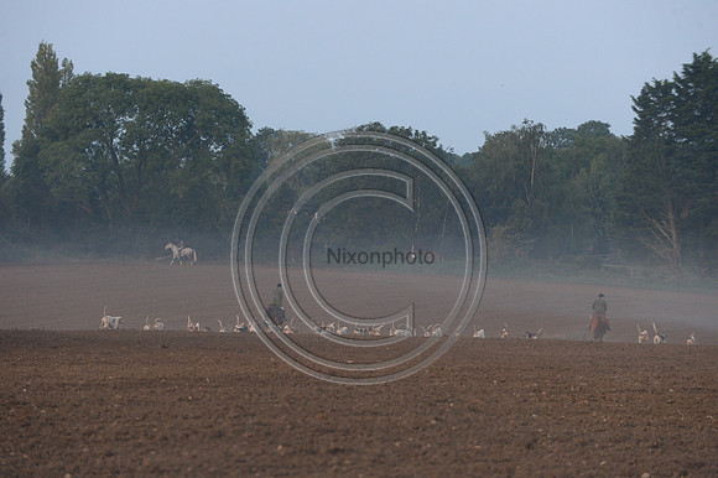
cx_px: 359
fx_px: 3986
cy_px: 239
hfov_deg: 10.3
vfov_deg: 6.9
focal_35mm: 200
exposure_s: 1/400
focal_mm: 200
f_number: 5
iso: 2500
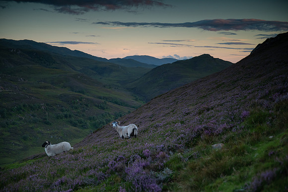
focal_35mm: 60
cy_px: 96
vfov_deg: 22.6
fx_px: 480
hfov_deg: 33.4
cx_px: 144
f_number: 2.8
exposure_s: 1/200
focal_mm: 60
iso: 500
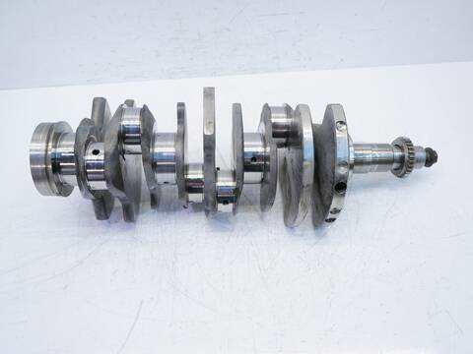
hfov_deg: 60.0
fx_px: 410
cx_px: 236
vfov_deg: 46.8
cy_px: 177
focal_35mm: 30
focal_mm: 15
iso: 200
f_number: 3.7
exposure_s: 1/80
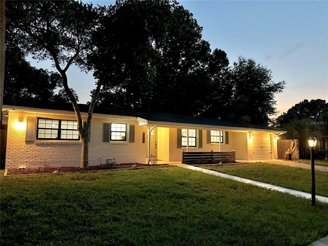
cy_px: 123
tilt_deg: +5.1
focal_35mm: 24
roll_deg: -0.1
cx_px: 164
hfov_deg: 71.6
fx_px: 227
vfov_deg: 56.8
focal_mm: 6.86
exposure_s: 1/30
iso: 1000
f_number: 1.78
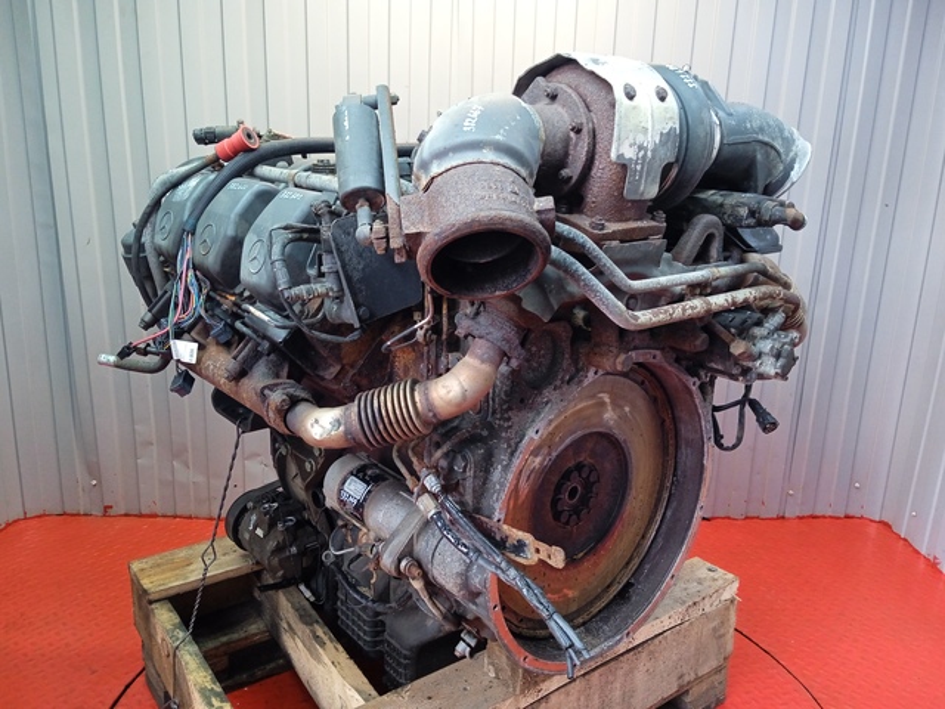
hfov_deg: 63.4
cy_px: 354
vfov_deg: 49.7
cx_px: 472
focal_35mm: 28
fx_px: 764
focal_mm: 3.43
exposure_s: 1/25
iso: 324
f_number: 2.2
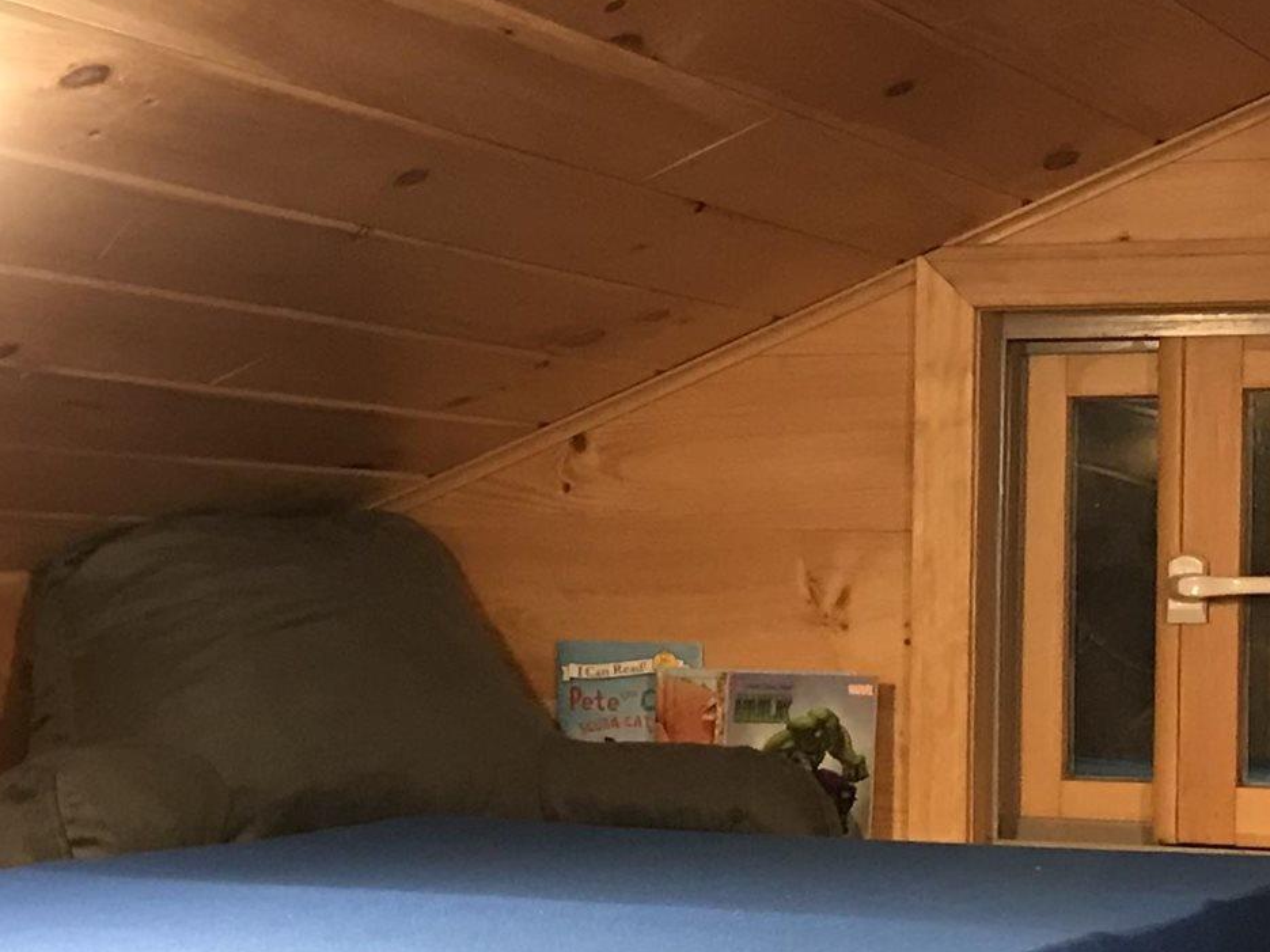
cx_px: 750
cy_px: 717
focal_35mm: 92
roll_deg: -1.2
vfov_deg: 16.0
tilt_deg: -2.5
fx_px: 3375
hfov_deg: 21.3
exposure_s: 1/15
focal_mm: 3.99
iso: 80
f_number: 1.8
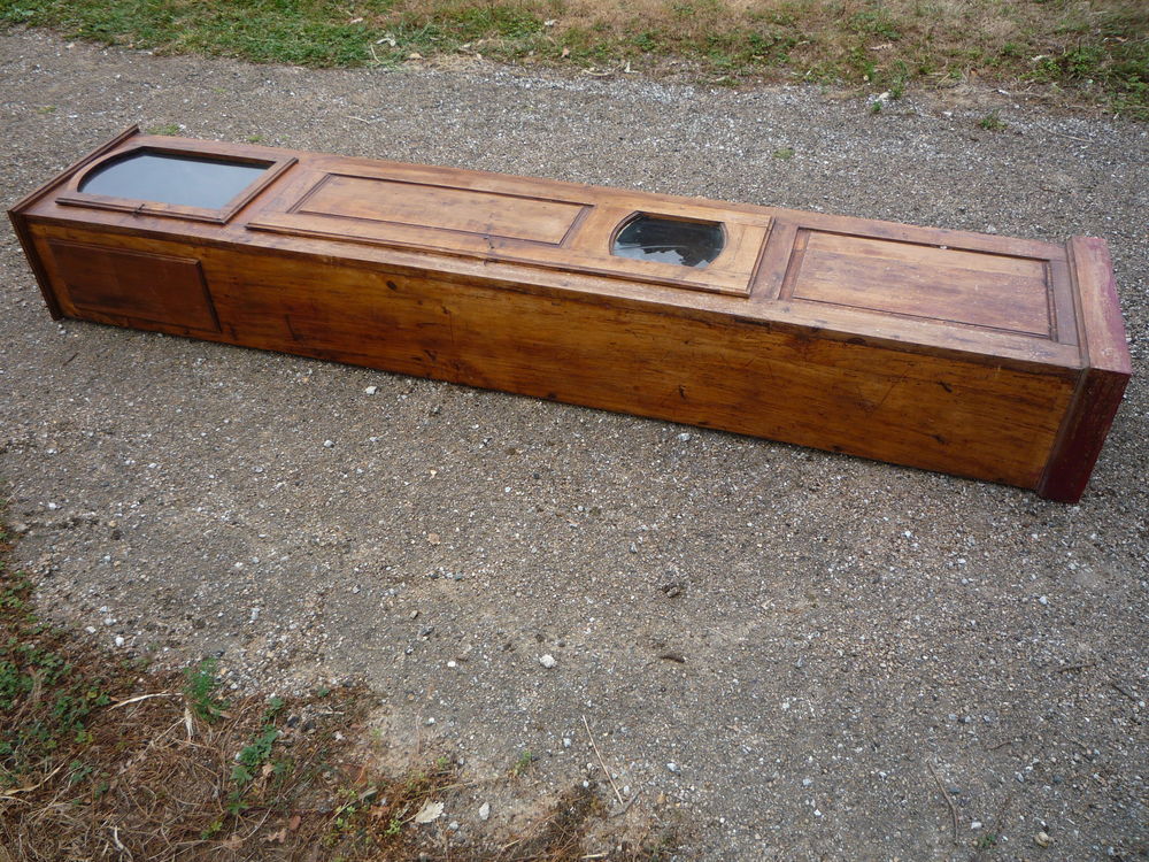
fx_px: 996
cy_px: 431
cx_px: 574
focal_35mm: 30
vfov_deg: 46.8
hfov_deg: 60.0
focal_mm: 5.2
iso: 100
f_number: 4
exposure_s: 1/250
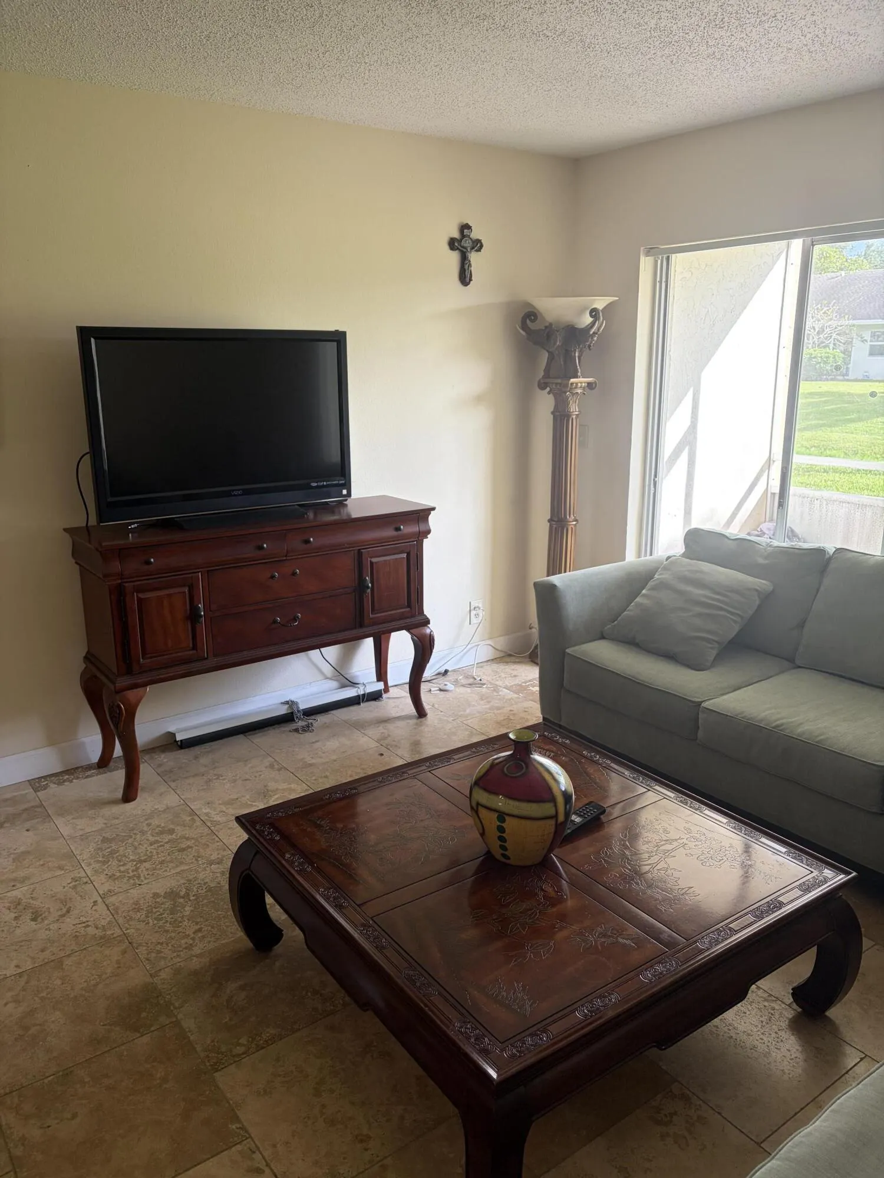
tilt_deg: -15.5
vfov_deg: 67.3
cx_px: 442
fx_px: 885
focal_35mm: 26
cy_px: 589
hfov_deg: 53.1
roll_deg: +0.1
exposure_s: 1/135
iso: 100
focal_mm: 5.96
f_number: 1.6
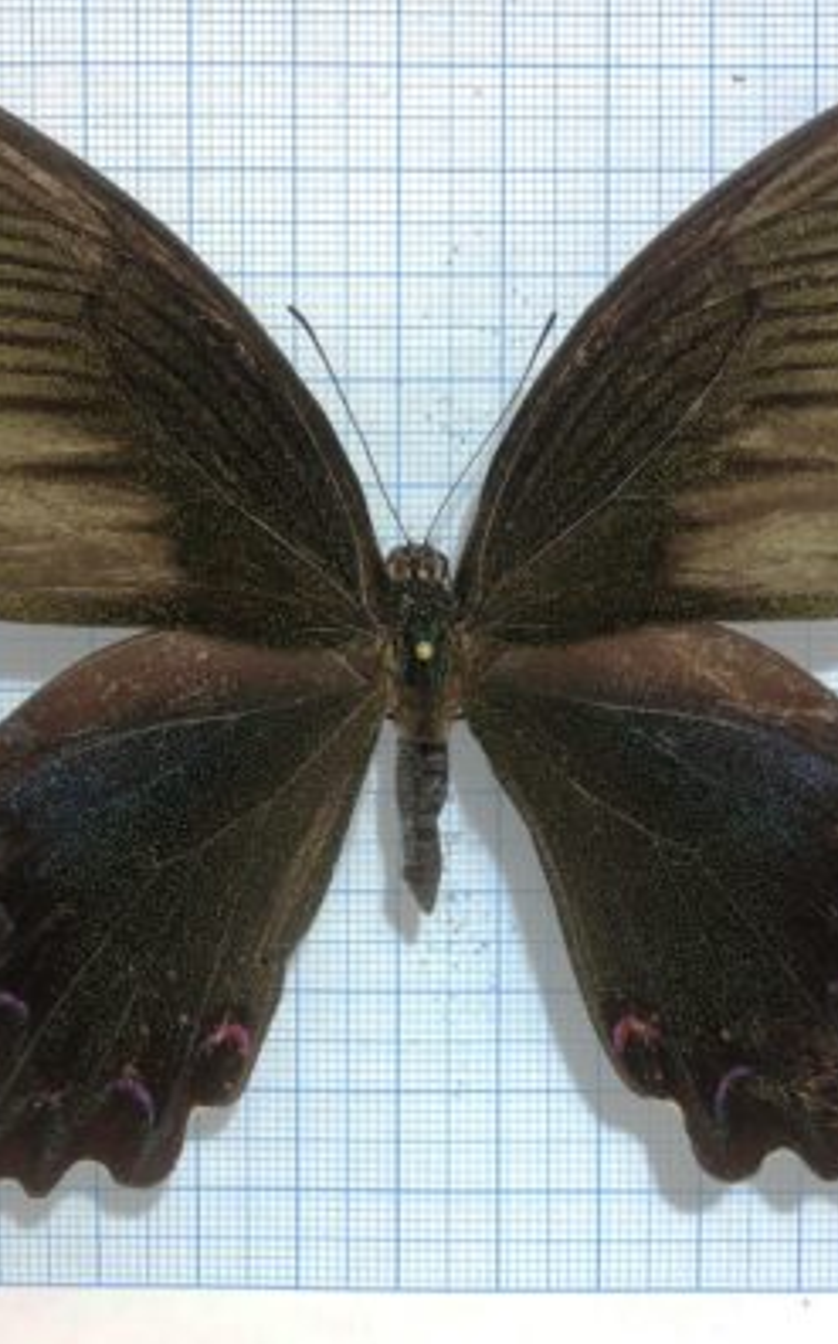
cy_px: 672
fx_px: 1098
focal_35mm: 30
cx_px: 424
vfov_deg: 62.9
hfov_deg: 41.8
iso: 20
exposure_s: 1/407
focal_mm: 3.99
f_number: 1.8
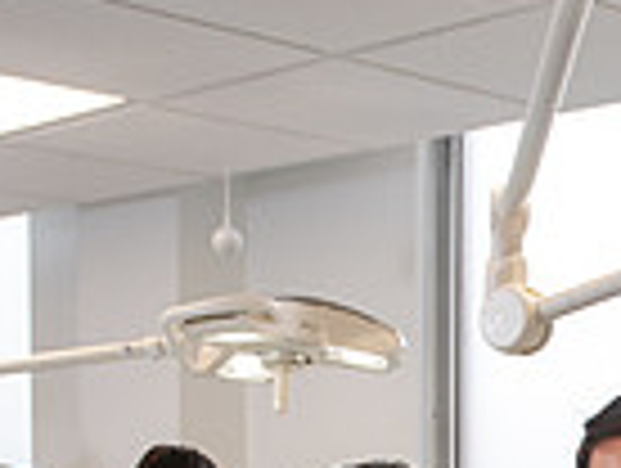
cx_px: 680
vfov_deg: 14.2
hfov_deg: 19.4
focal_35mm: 97
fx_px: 1743
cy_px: 713
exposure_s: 1/200
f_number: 4.5
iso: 500
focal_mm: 24
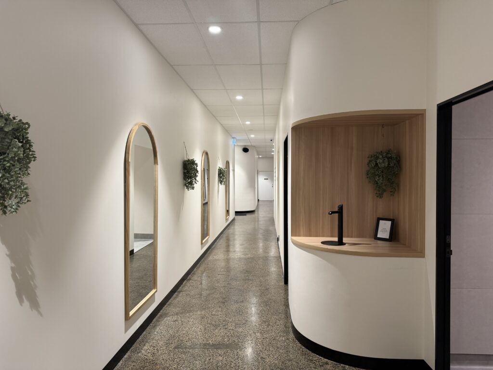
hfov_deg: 71.6
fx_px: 342
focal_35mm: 24
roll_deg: +0.9
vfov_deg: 56.8
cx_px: 246
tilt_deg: -1.9
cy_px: 185
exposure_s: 1/50
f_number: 1.78
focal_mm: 6.76
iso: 160
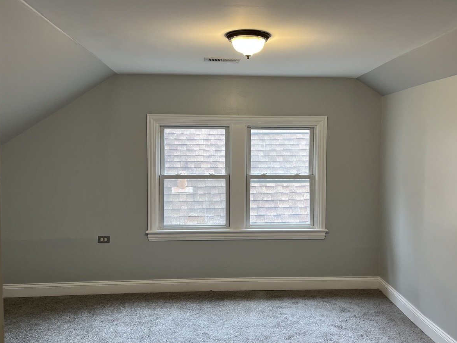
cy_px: 172
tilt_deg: -3.1
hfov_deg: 56.7
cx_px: 249
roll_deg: +0.2
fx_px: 423
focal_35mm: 32
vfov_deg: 44.2
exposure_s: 1/120
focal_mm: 5.1
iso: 100
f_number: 1.6
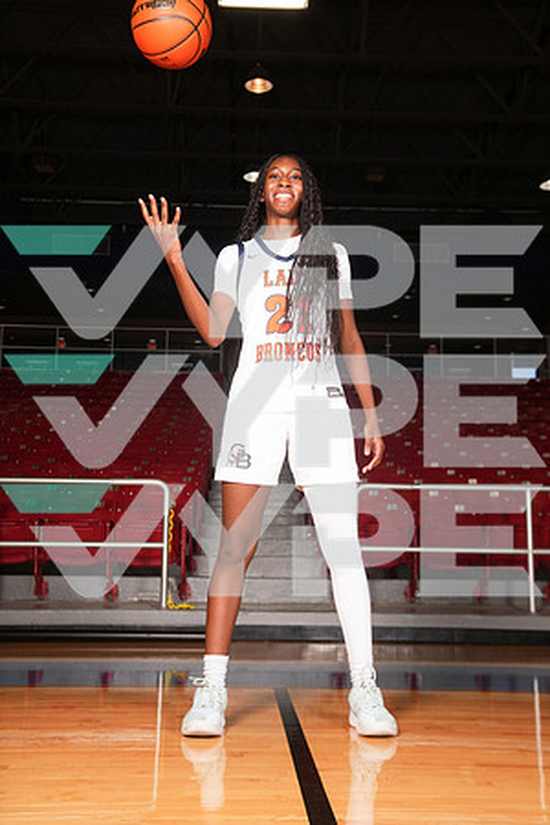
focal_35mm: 41
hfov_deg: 32.6
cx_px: 275
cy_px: 412
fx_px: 940
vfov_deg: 47.4
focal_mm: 41
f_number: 6.3
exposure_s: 1/200
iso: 500
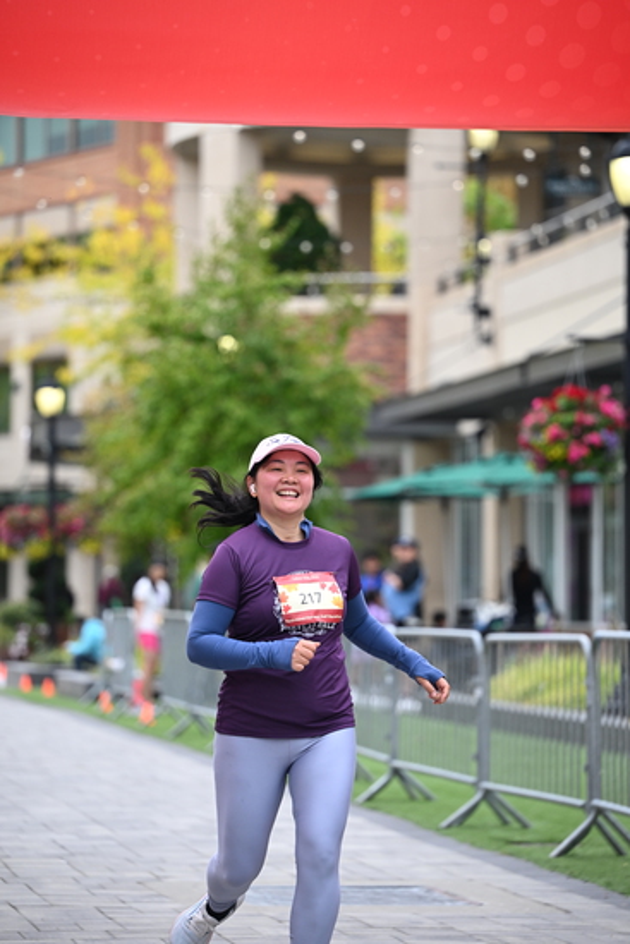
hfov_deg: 11.0
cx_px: 315
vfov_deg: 16.4
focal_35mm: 125
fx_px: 3279
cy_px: 472
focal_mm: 125
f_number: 2.8
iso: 640
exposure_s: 1/2000
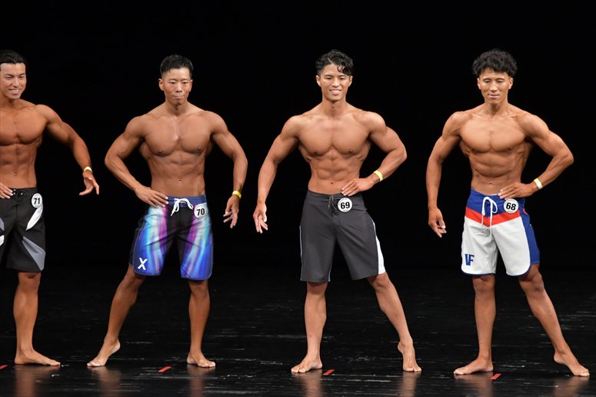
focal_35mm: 270
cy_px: 198
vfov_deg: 5.1
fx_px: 4468
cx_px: 298
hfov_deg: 7.6
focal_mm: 180
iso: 3200
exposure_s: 1/400
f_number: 5.6
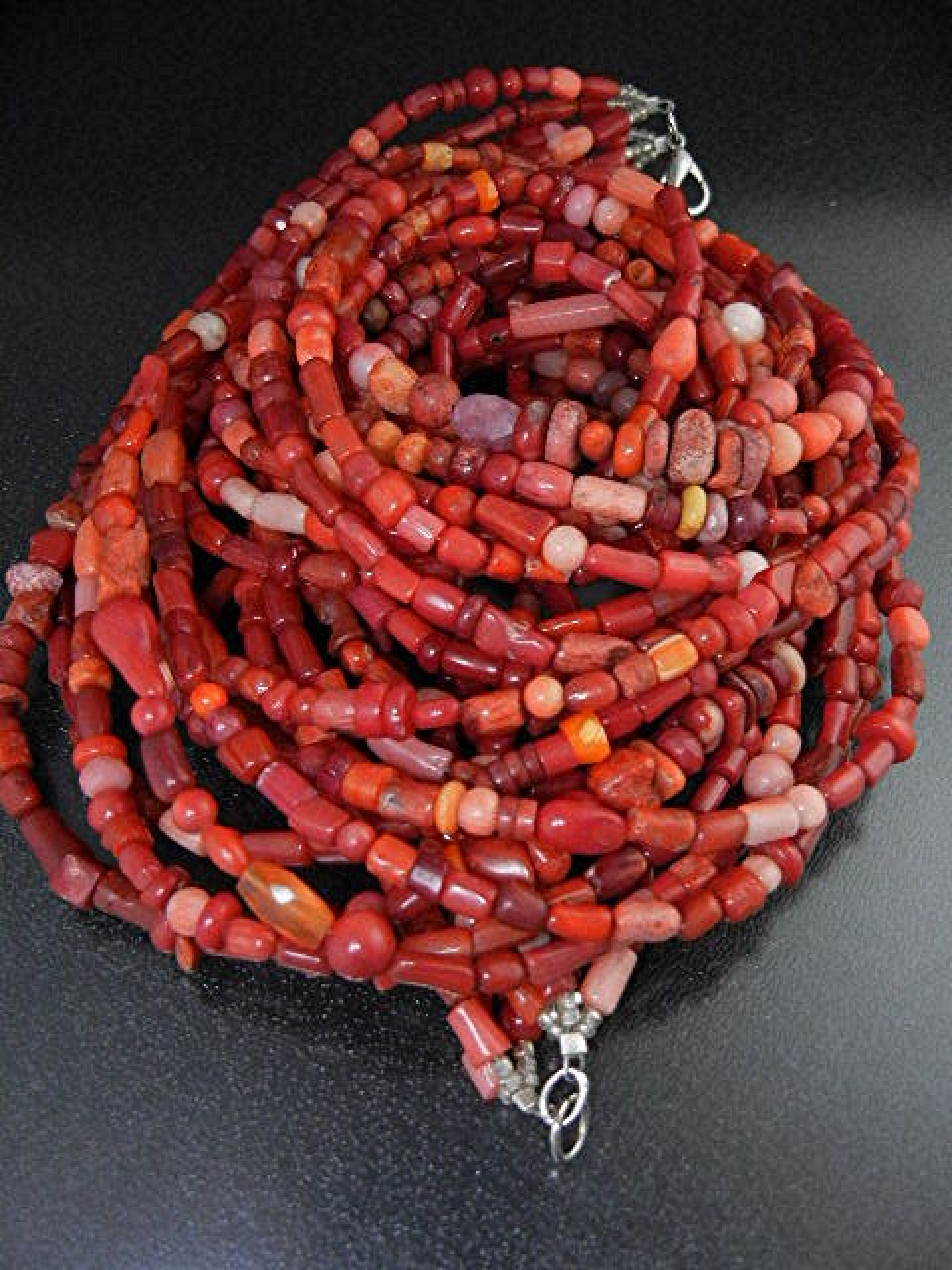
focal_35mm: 34
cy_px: 635
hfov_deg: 41.8
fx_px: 1247
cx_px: 476
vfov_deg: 54.0
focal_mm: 6.2
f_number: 7.2
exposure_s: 1/30
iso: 800
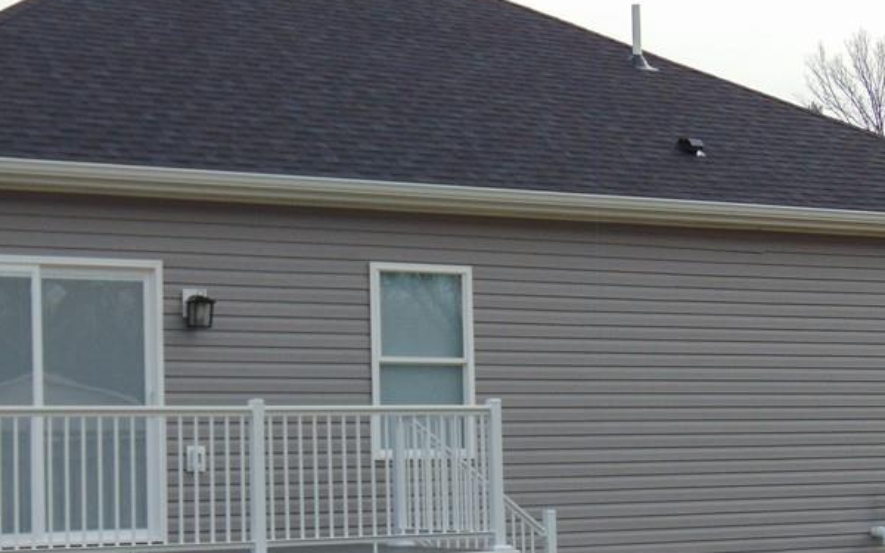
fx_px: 1833
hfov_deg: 27.0
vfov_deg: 17.1
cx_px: 324
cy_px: 386
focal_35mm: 76
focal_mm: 7.6
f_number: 3.3
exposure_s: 1/400
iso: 80
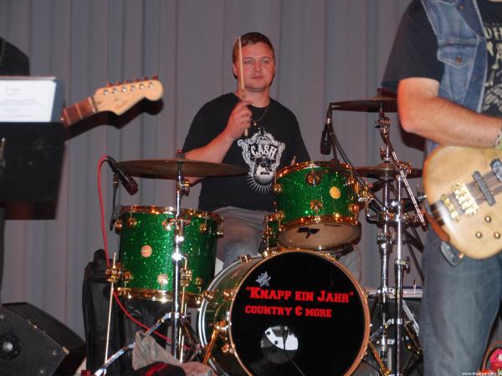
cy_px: 188
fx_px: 1943
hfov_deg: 14.7
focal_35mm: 134
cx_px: 251
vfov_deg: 11.1
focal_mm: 67
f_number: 5.7
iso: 1000
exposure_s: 1/50
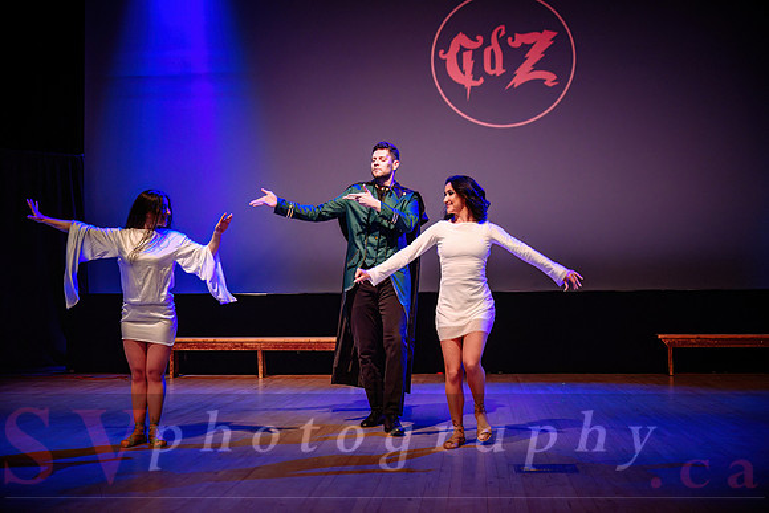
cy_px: 256
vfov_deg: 27.5
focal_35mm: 49
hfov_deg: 40.3
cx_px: 384
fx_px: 1047
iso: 1600
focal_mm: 49
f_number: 2.8
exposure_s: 1/200
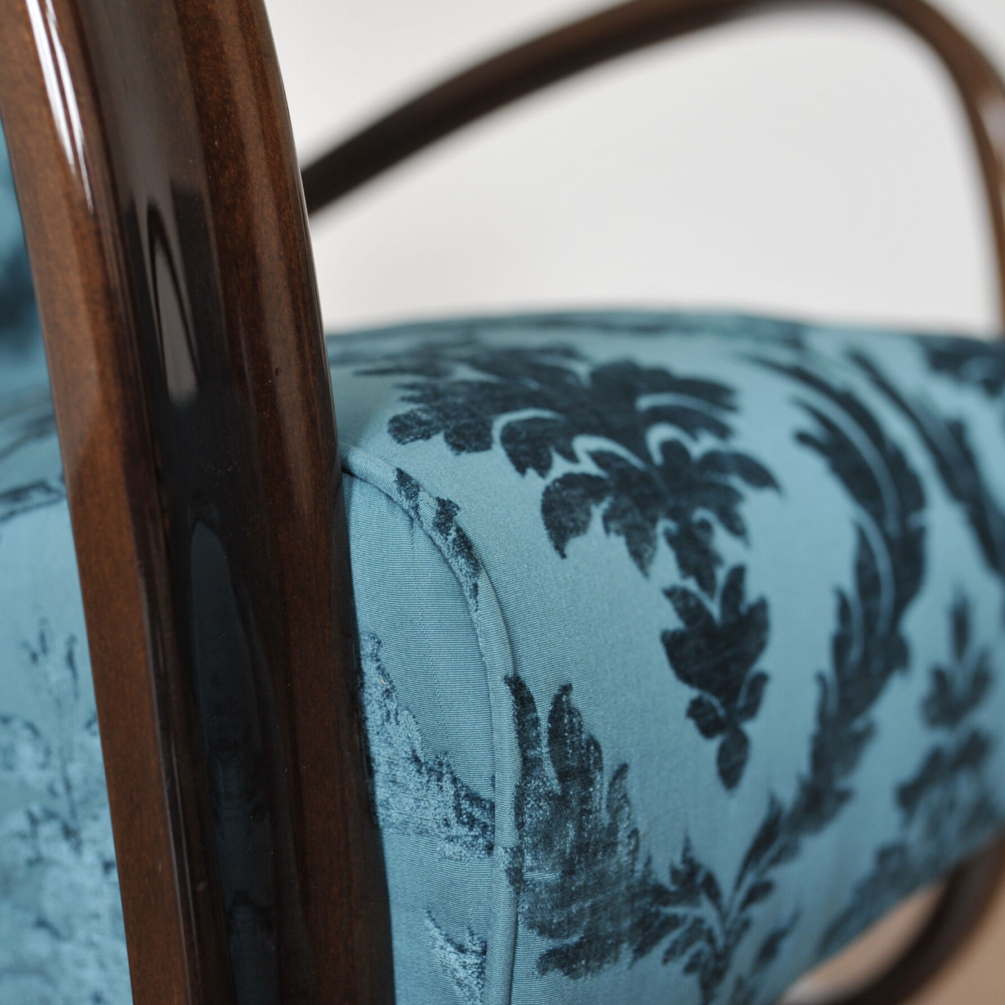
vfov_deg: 32.2
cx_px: 479
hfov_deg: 32.2
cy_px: 454
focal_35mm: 53
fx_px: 1741
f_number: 3.2
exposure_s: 1/100
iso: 640
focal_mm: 35
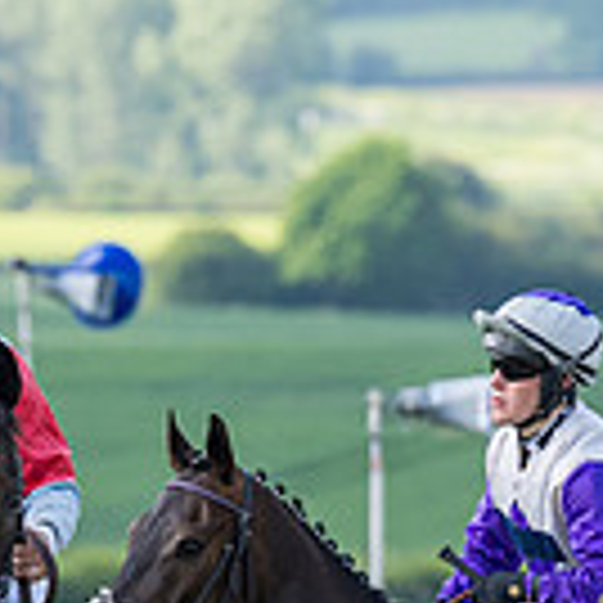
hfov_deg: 1.7
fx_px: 20221
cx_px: 155
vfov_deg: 1.7
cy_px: 549
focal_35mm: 1026
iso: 500
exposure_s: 1/2000
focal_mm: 175
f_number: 4
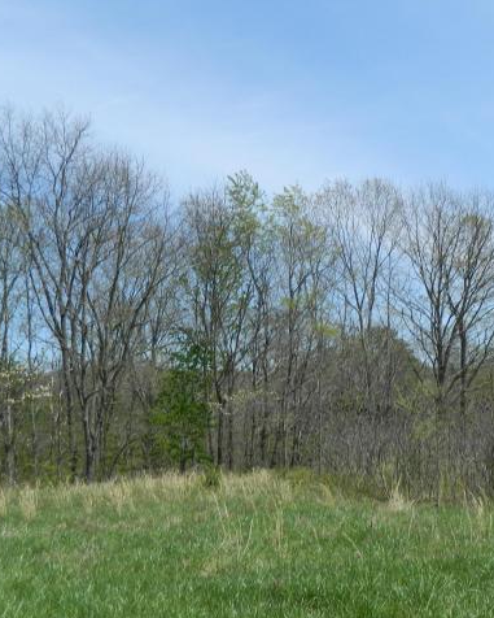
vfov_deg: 44.7
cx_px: 357
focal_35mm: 41
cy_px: 345
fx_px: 749
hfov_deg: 35.9
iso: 80
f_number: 8.7
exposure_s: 1/160
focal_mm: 4.5
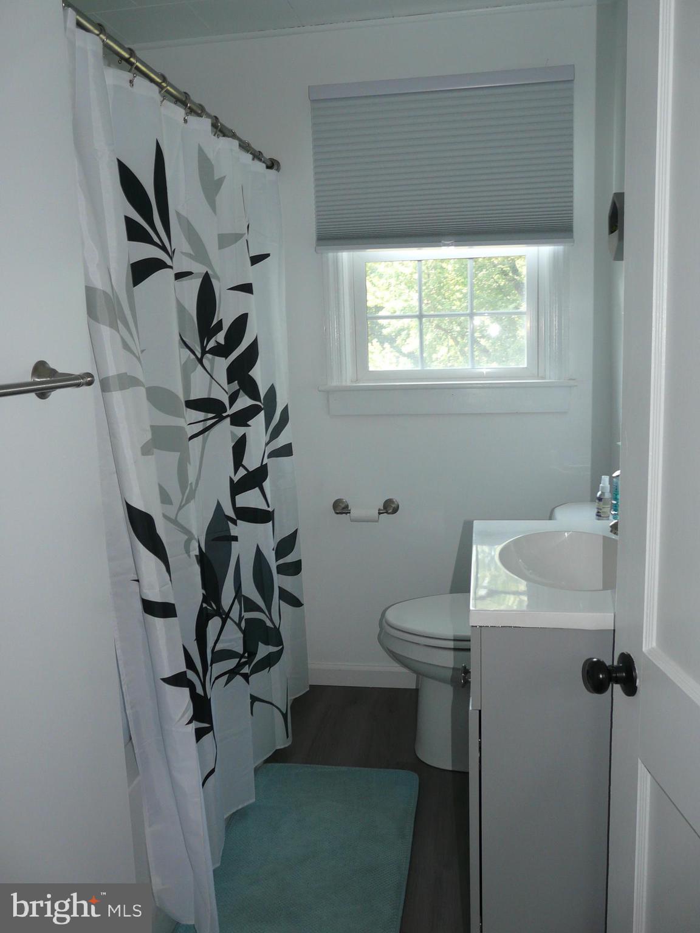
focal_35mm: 28
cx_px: 350
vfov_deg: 63.4
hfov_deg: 49.7
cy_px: 466
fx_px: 755
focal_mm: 4.6
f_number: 2.8
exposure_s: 1/30
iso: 100
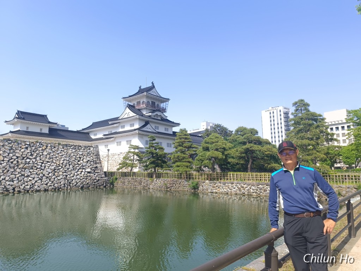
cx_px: 180
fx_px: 250
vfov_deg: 56.8
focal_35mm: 24
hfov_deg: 71.6
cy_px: 136
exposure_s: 1/307
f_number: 1.65
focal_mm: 6.14
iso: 50
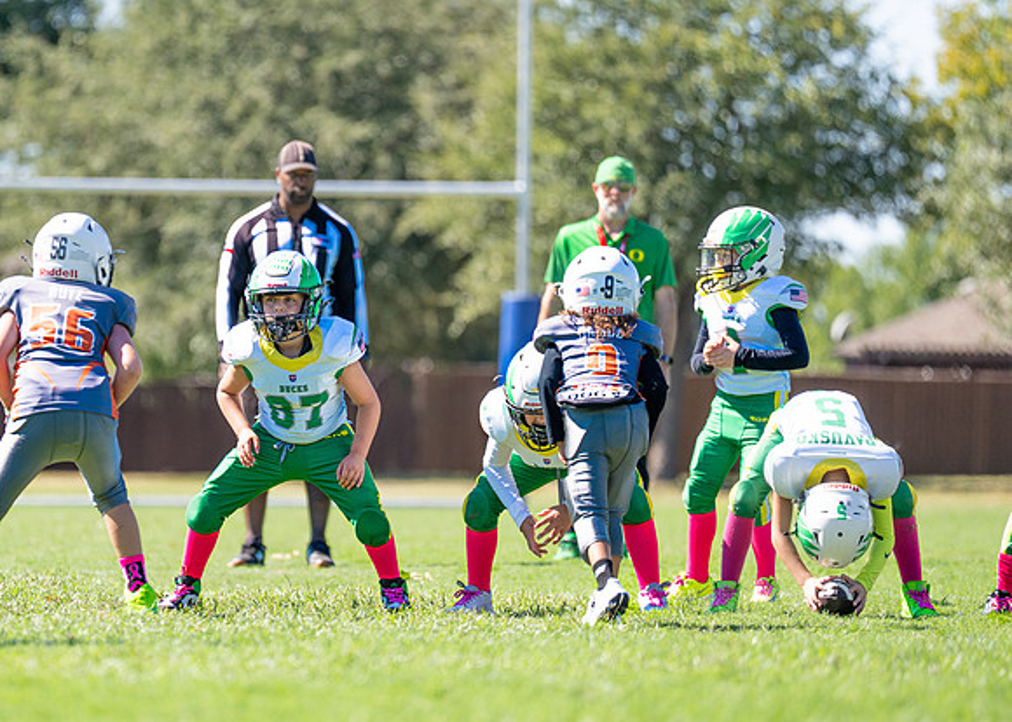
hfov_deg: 6.4
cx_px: 296
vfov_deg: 4.6
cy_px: 379
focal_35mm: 313
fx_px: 8996
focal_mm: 200
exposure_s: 1/2000
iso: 160
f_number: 2.8
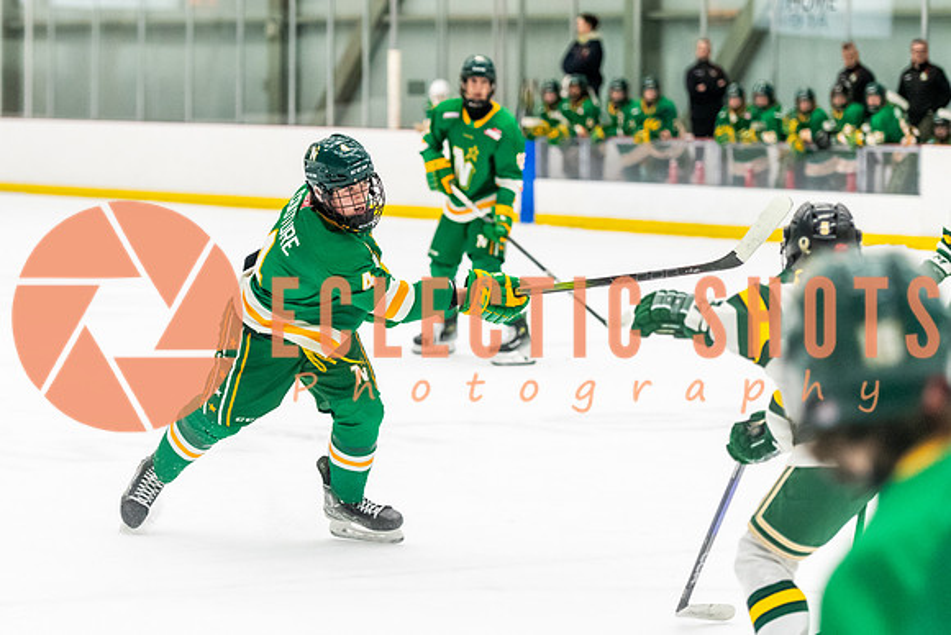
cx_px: 341
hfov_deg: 14.2
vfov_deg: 9.5
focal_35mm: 145
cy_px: 309
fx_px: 3826
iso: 3200
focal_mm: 102
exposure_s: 1/800
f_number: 2.8
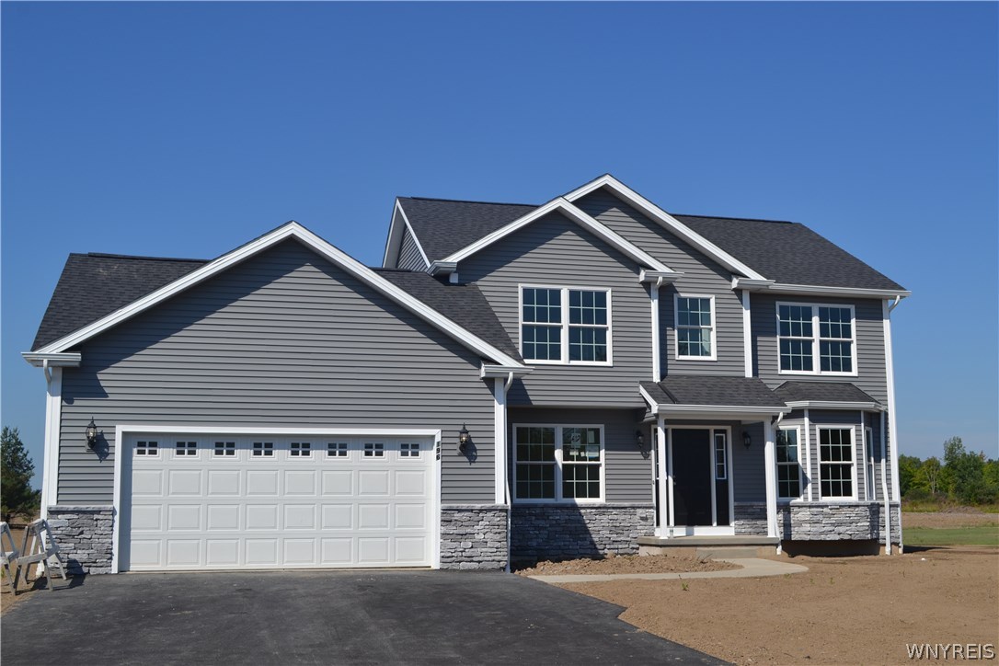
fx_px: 1082
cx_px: 500
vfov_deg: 34.2
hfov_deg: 49.6
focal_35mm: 39
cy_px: 333
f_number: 9
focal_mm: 26
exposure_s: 1/320
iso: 100
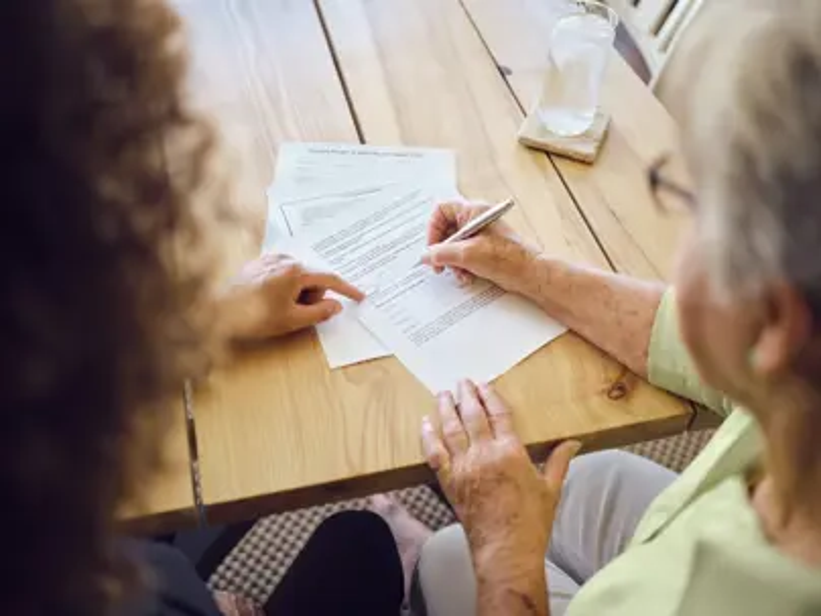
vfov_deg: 39.7
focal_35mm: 36
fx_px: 854
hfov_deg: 51.4
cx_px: 410
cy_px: 308
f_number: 2.8
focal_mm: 45
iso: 400
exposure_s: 1/80
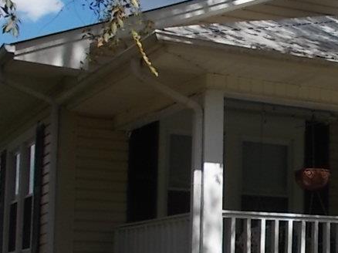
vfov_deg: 15.4
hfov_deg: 19.7
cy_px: 227
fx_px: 927
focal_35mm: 95
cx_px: 383
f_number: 8
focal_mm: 4.6
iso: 80
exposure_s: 1/160
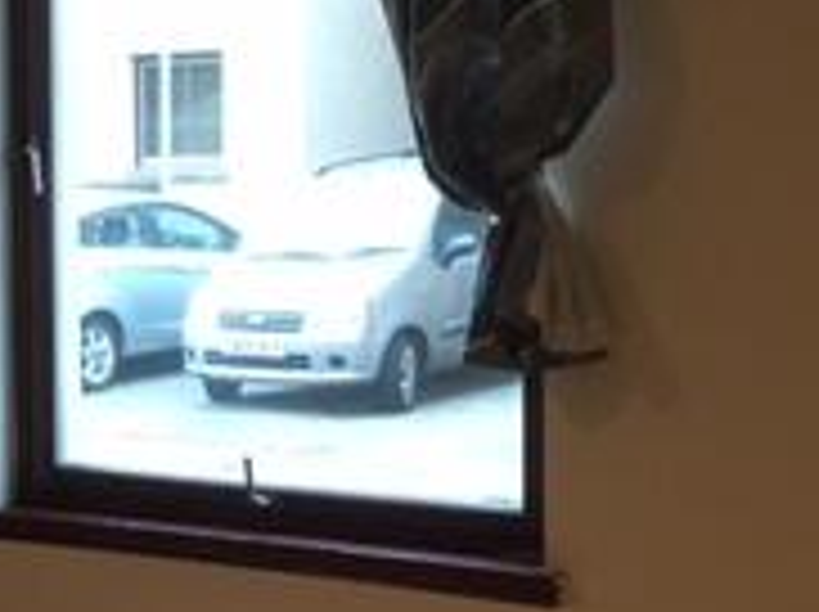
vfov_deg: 14.5
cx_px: -220
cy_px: 315
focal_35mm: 102
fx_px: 2410
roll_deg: +0.7
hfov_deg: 18.1
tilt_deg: -2.6
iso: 100
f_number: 2.2
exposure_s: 1/33
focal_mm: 4.15
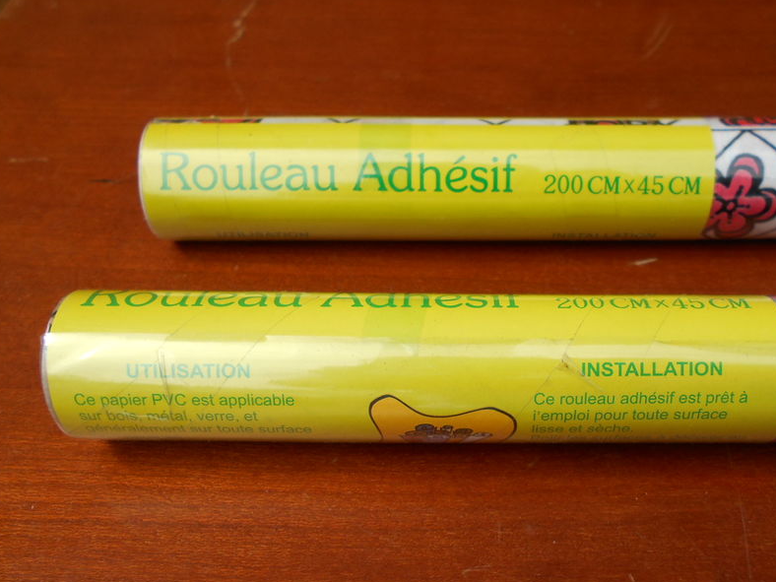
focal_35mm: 33
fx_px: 740
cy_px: 358
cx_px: 462
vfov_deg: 42.7
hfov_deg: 55.0
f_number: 3.2
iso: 80
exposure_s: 1/500
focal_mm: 4.6
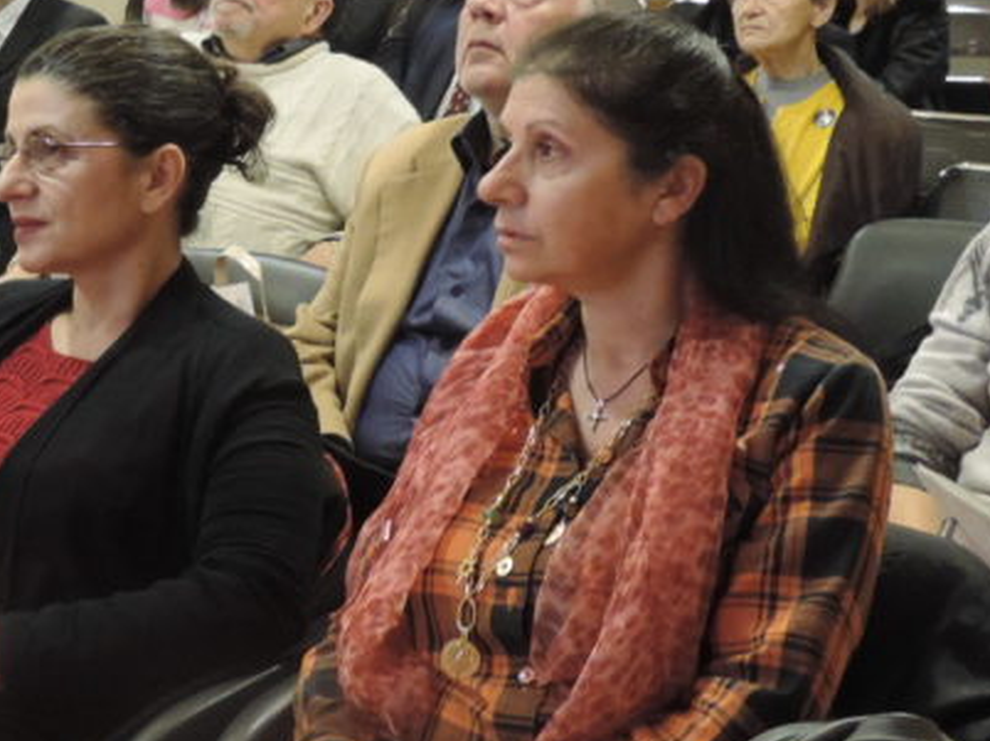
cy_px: 281
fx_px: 2915
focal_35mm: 102
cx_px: 177
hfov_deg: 19.1
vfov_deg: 14.5
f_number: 3.3
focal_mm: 7.1
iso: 560
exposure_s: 1/13
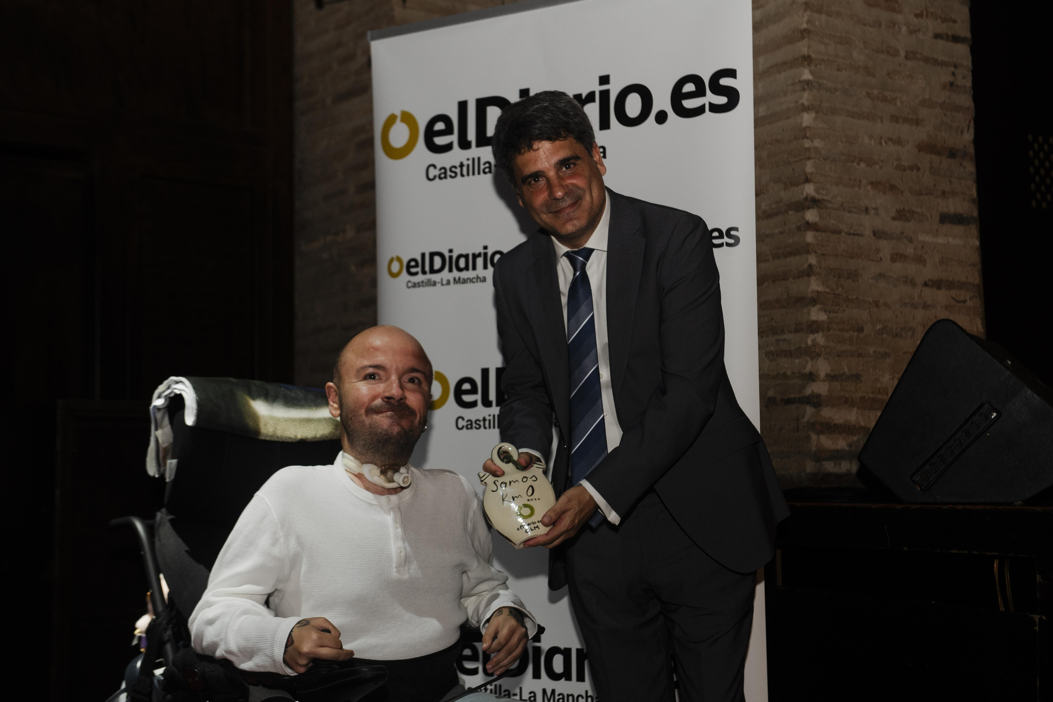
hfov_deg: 41.1
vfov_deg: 28.1
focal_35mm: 48
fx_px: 1404
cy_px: 351
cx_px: 526
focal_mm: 48
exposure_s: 1/200
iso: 1000
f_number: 4.5
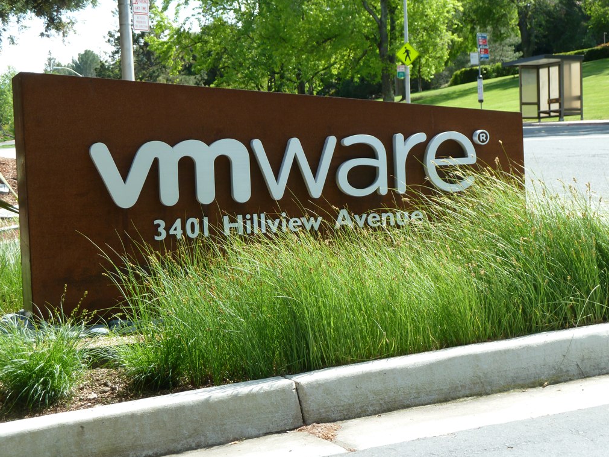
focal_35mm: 79
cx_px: 304
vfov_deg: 18.7
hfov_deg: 24.7
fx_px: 1390
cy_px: 230
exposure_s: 1/160
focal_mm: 12.8
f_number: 4.2
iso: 80
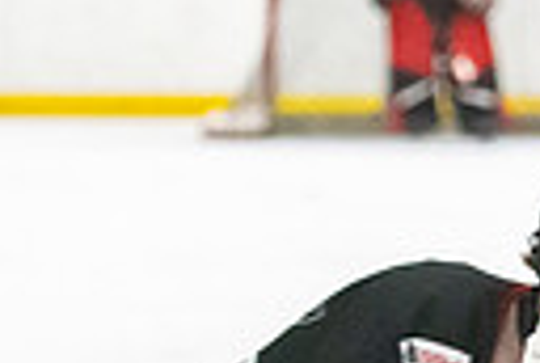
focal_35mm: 669
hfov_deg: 3.1
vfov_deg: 2.1
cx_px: 582
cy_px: 716
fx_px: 10058
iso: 3200
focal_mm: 95
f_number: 2.8
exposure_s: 1/640
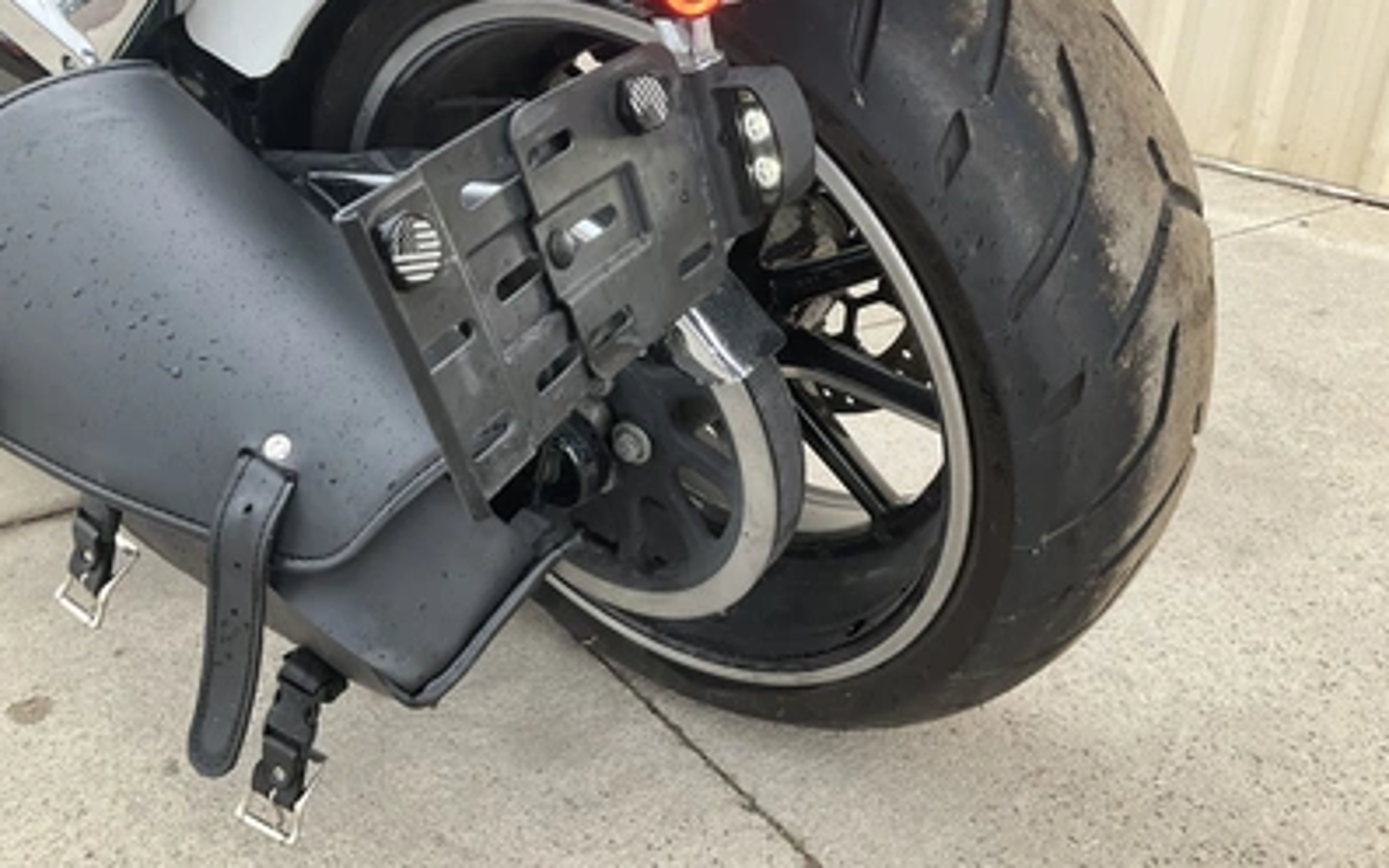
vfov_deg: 40.6
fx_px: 1173
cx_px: 693
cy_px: 420
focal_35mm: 31
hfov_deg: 61.2
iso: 40
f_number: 1.8
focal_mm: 3
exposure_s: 1/122
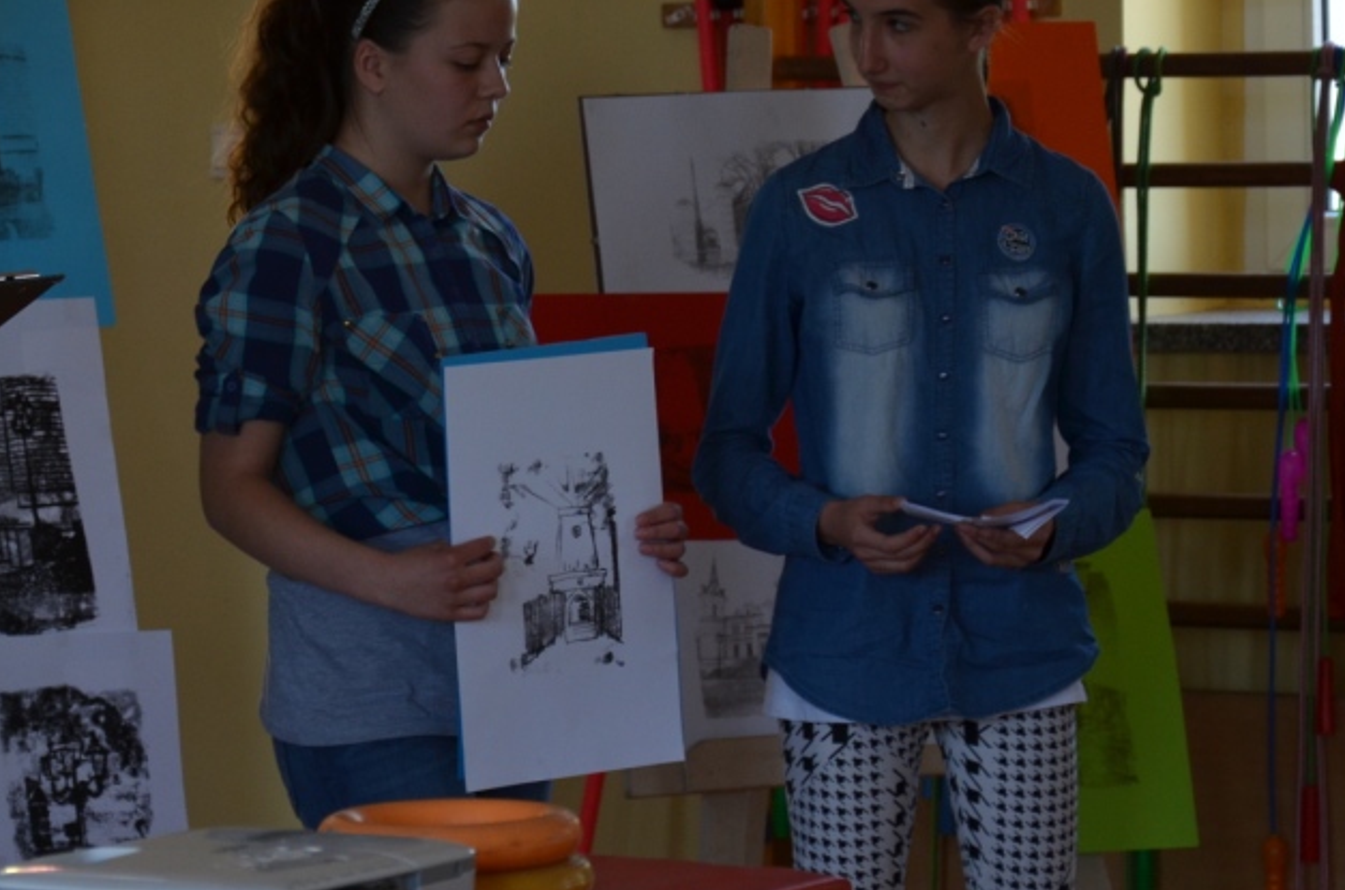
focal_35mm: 184
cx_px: 292
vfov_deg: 7.4
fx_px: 6852
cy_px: 450
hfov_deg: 11.2
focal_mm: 75
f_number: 5.3
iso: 400
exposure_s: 1/60
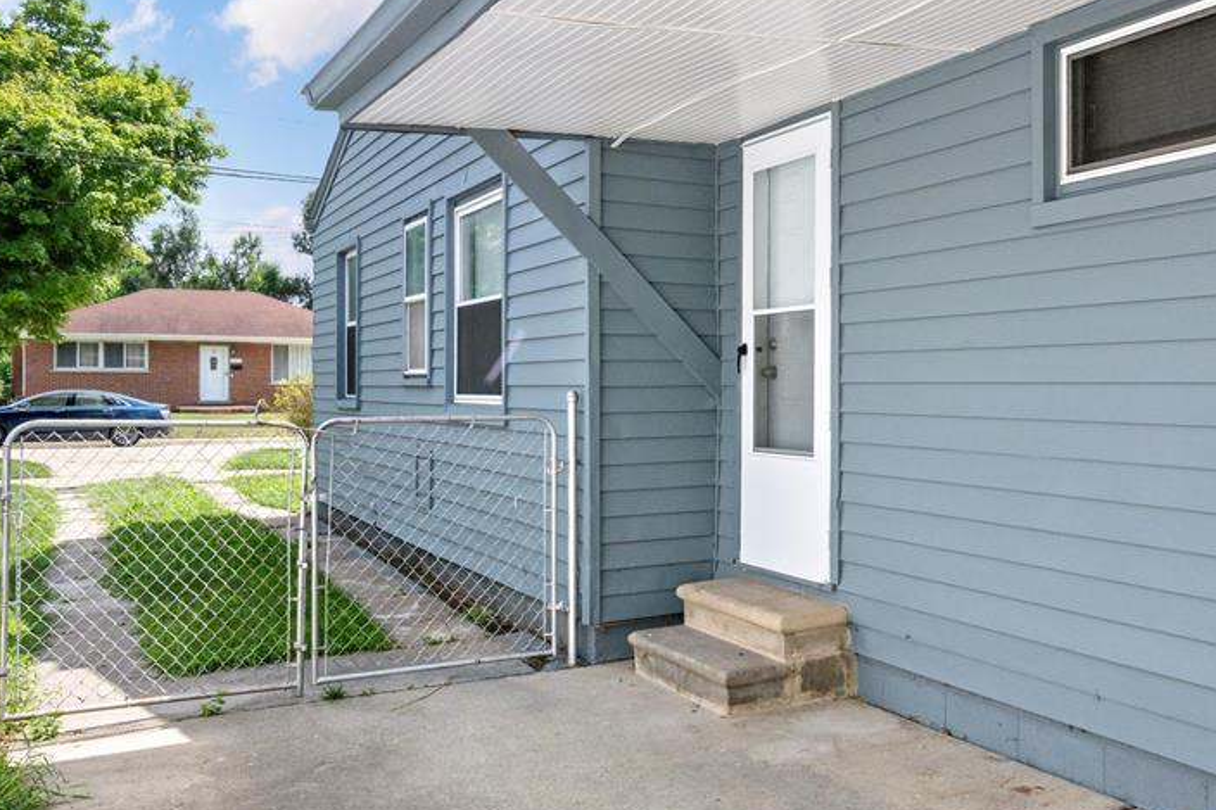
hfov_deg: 56.5
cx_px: 803
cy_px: 401
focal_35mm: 33
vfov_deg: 40.3
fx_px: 1105
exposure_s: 1/1250
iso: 800
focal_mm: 15
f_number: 8
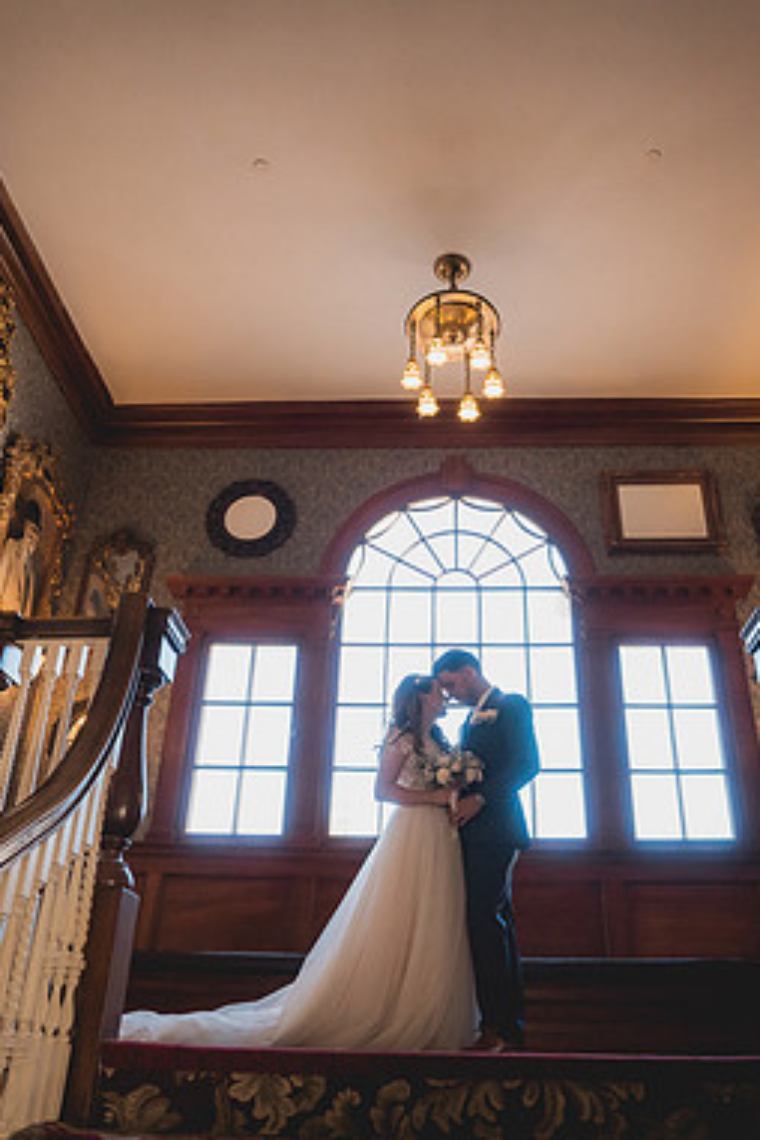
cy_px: 570
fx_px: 887
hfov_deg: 46.4
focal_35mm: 28
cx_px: 407
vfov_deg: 65.5
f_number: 2.8
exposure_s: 1/640
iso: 3200
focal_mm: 18
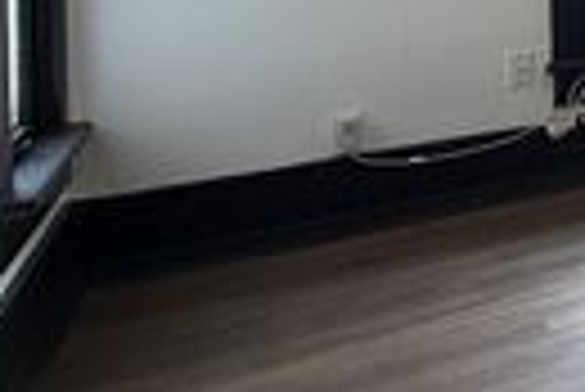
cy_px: -119
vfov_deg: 21.8
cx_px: 1030
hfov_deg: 22.5
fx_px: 911
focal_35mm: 56
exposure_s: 1/120
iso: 100
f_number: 2.2
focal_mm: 2.22
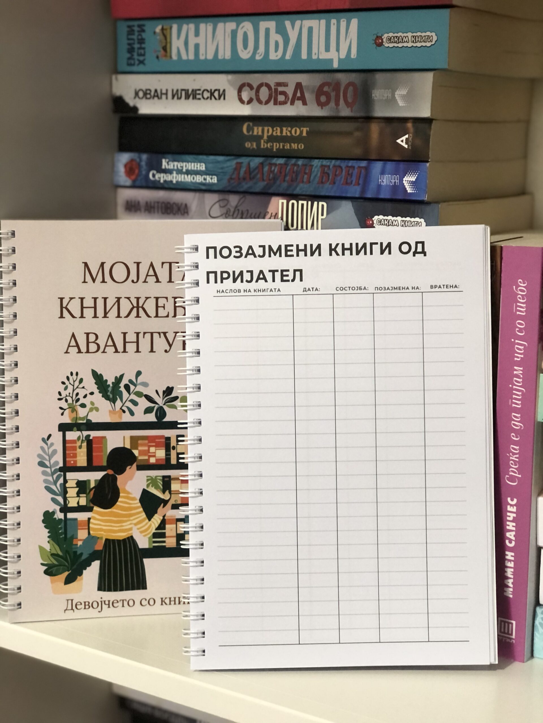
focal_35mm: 57
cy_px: 362
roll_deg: -1.0
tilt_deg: -11.0
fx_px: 1192
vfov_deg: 33.8
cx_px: 272
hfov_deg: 25.7
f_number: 2.8
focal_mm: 6.6
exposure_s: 1/30
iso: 160
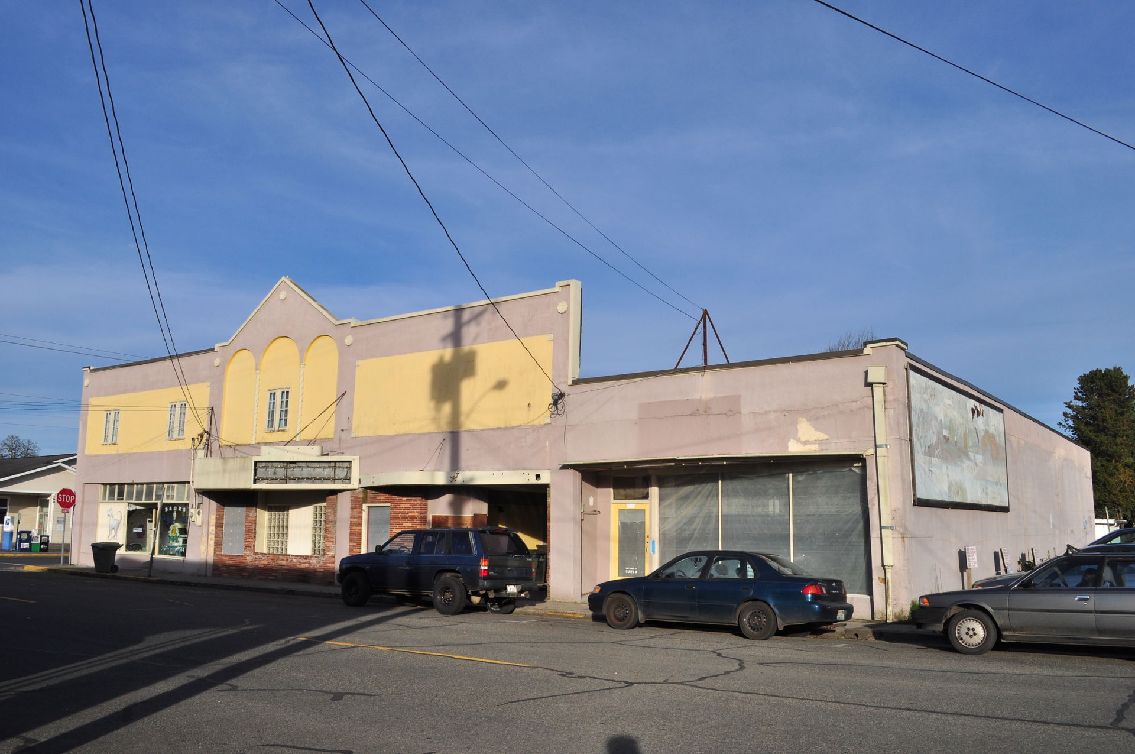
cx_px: 568
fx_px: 945
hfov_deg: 62.0
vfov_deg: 43.5
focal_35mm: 30
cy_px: 377
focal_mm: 20
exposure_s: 1/500
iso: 200
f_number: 11
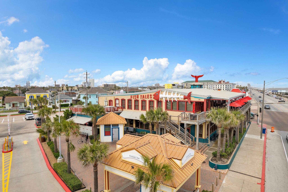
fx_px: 176
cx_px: 144
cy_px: 96
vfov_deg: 57.2
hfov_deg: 78.6
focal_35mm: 22
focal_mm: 8.38
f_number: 2.8
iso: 100
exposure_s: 1/320
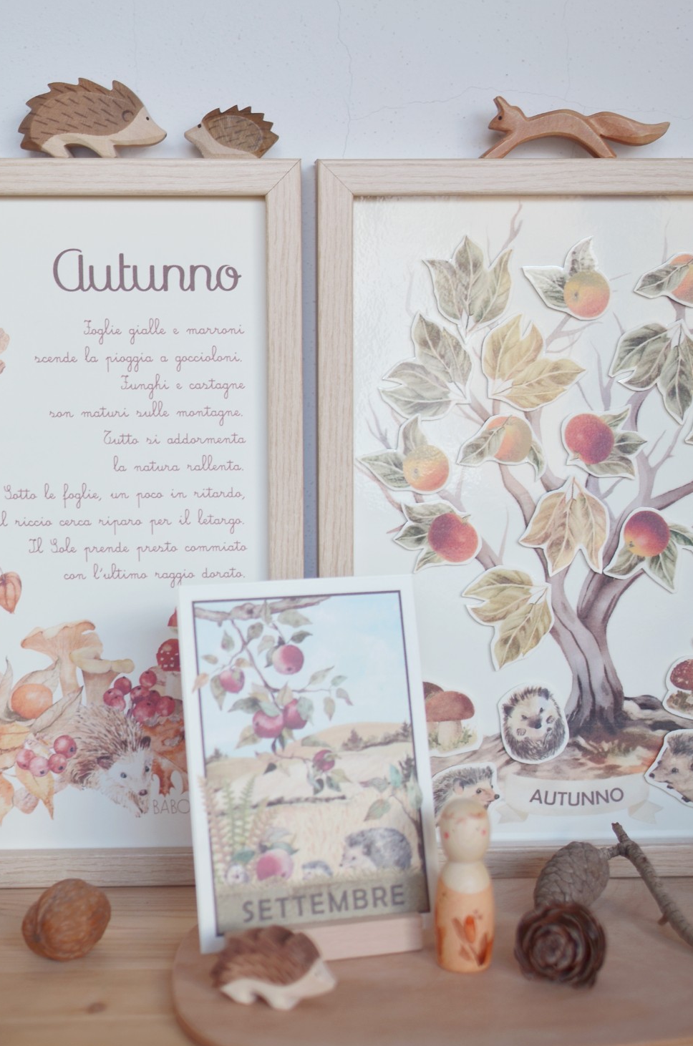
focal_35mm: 59
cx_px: 343
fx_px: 1699
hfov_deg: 23.1
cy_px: 533
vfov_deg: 34.2
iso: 100
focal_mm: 35
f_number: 2
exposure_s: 1/100
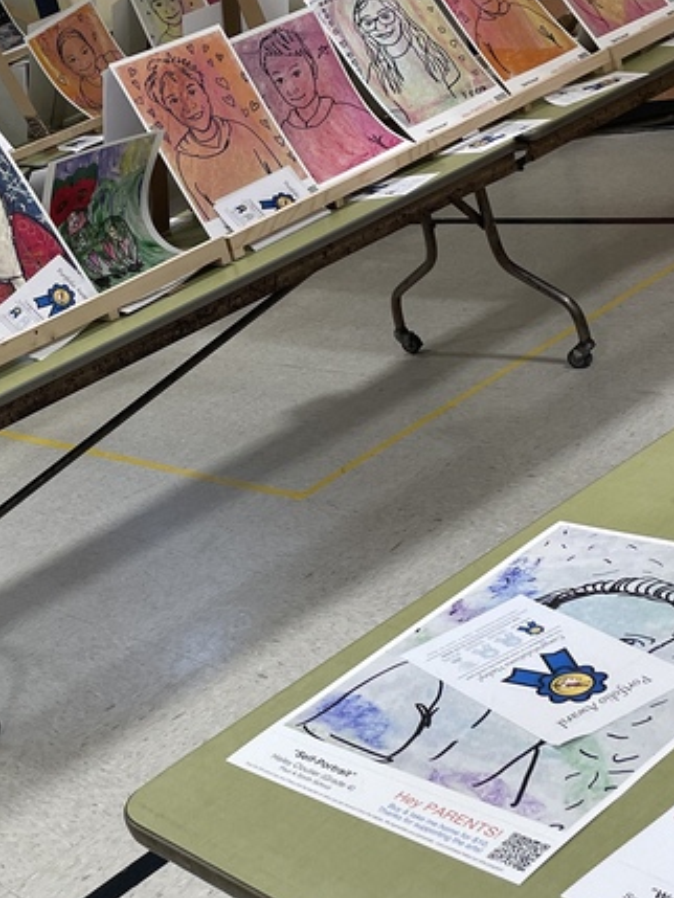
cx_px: 50
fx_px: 1609
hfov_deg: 23.0
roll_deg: +18.7
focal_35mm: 62
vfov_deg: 31.1
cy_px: 385
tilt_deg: -16.5
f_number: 1.6
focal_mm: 4.2
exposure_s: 1/120
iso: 100
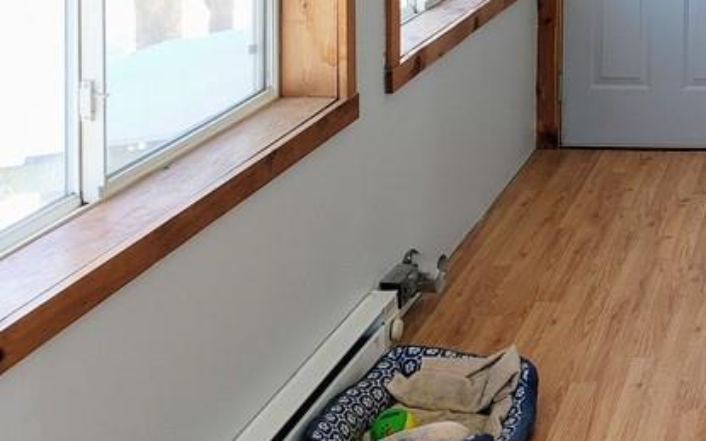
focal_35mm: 68
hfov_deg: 26.8
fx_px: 1308
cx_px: 844
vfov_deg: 17.6
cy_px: -177
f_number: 2.4
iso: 50
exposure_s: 1/120
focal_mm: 4.3
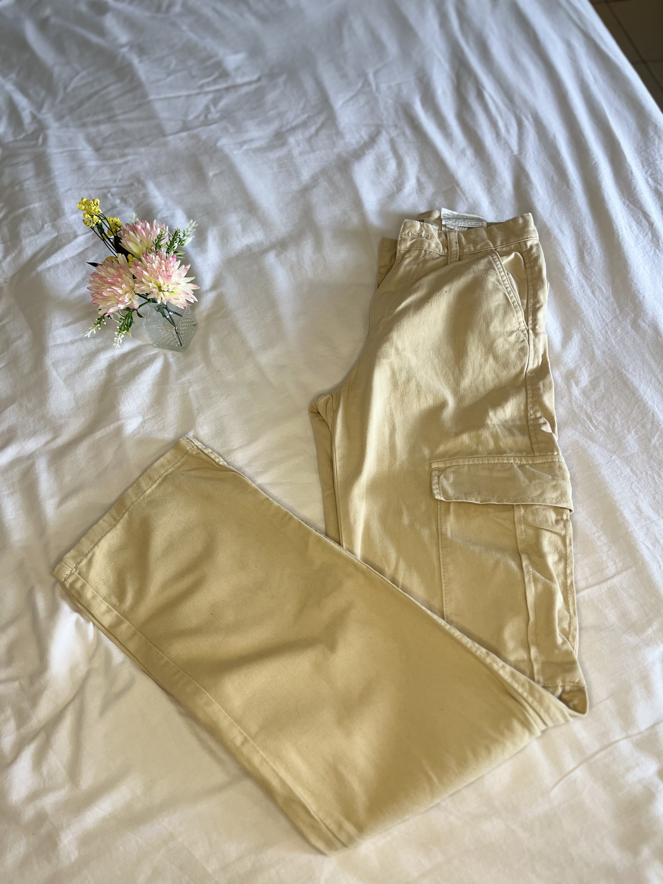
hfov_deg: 53.1
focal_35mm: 26
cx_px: 332
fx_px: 664
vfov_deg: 67.3
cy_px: 442
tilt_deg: -61.2
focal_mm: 5.1
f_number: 1.6
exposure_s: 1/120
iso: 125
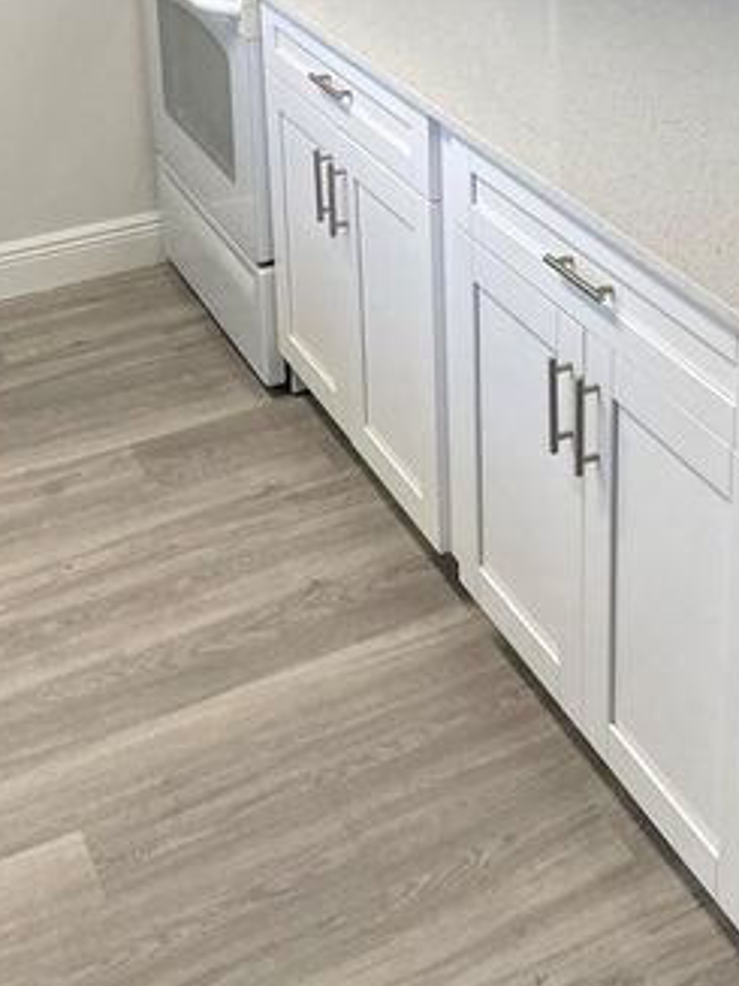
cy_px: 38
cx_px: 594
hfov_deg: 27.0
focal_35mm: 53
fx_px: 1510
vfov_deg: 33.6
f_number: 1.6
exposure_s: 1/120
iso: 100
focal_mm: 4.2
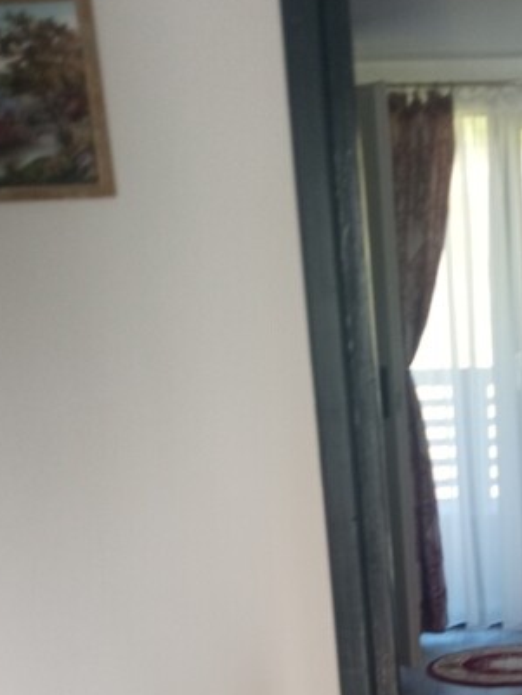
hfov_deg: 20.4
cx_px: 557
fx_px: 1387
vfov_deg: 26.3
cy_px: 737
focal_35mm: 69
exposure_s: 1/33.3
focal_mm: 3.79
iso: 119
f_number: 2.2
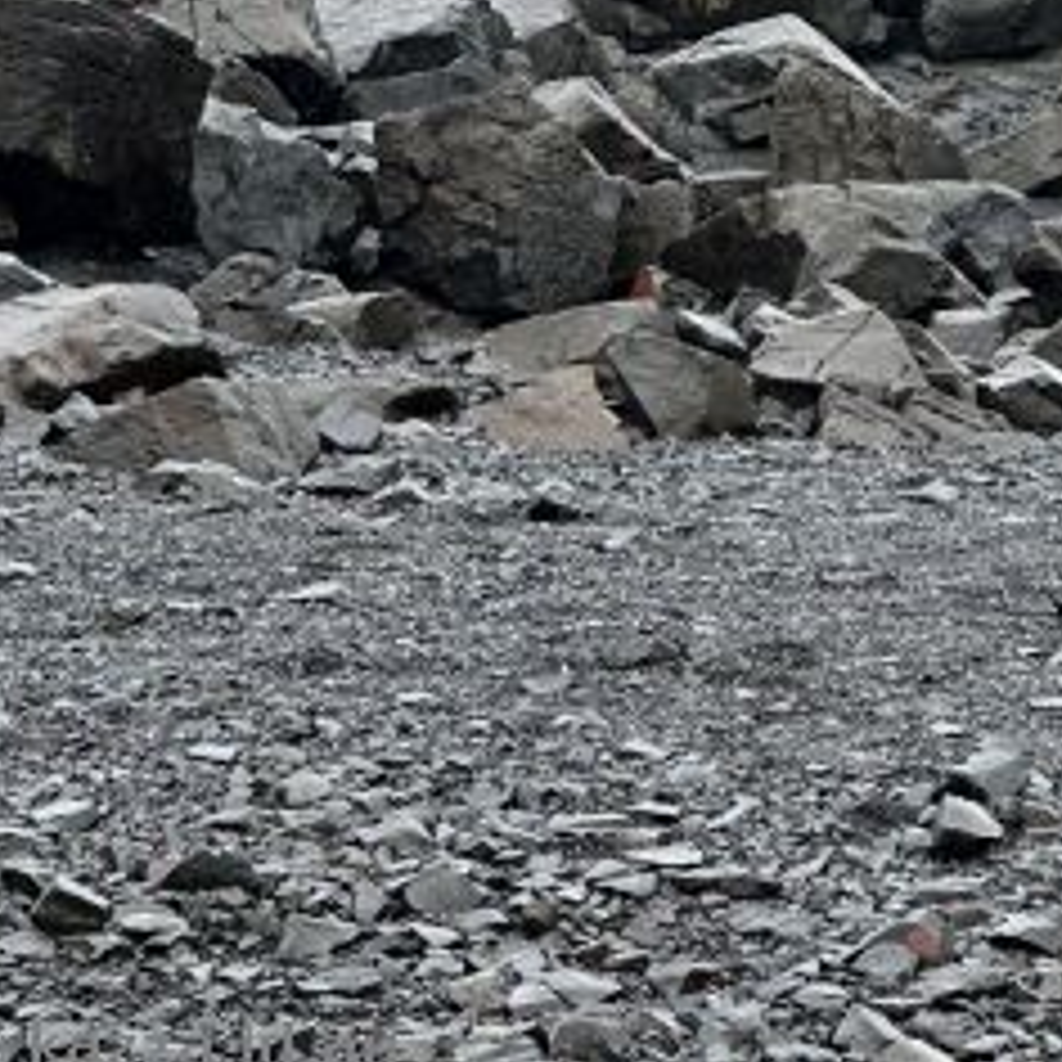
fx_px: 6005
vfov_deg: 9.9
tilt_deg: +0.2
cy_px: -270
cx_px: 963
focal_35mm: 173
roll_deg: -0.3
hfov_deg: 10.1
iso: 32
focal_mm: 9
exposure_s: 1/202
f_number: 2.8
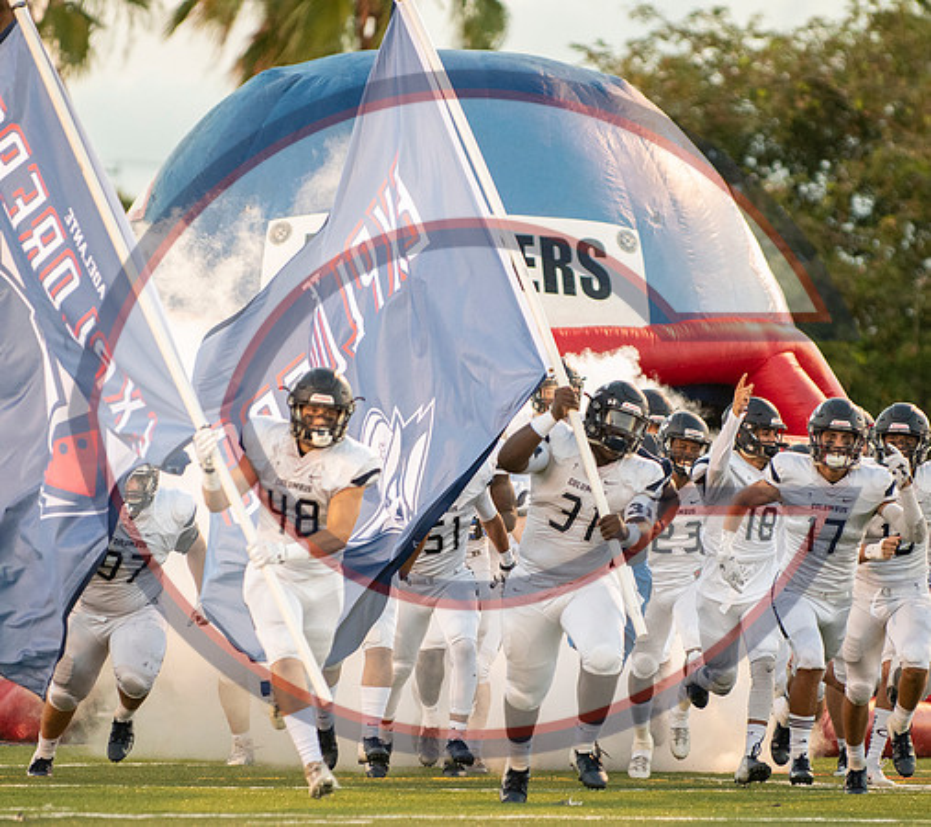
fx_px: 10740
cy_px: 430
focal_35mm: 373
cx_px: 512
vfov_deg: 4.4
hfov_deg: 5.0
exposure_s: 1/1600
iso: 2800
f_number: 2.8
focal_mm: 200
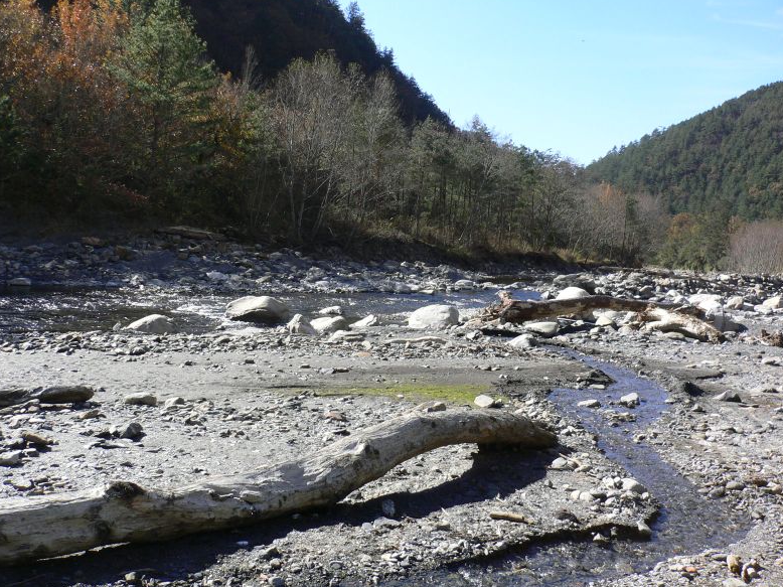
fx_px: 814
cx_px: 383
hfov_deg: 51.4
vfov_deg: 39.6
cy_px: 288
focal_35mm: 36
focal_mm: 5.8
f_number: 5.6
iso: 80
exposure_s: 1/160
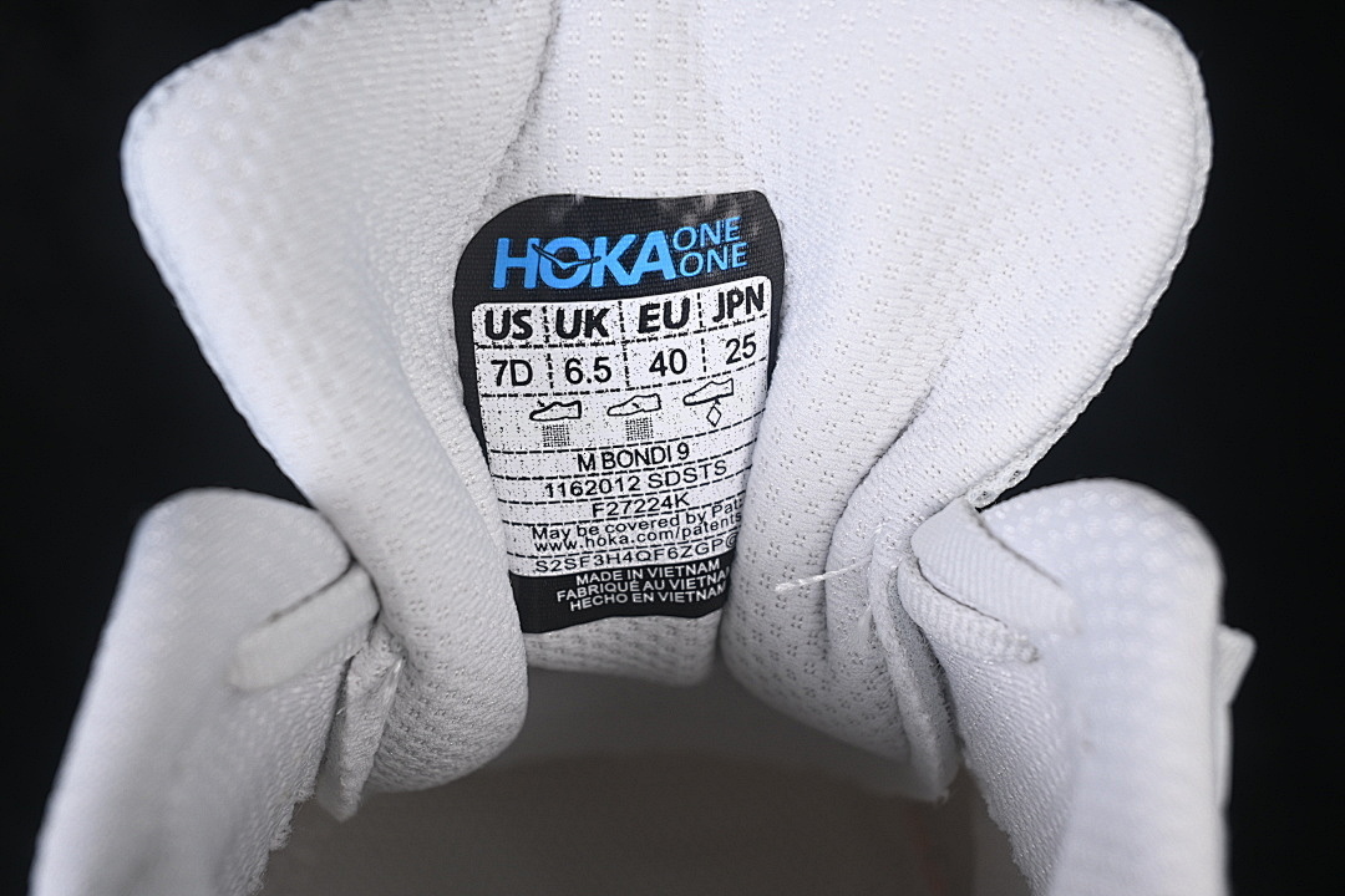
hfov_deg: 27.0
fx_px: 2802
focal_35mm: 75
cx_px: 672
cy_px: 448
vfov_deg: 18.2
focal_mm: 50
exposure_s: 1/80
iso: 160
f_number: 7.1
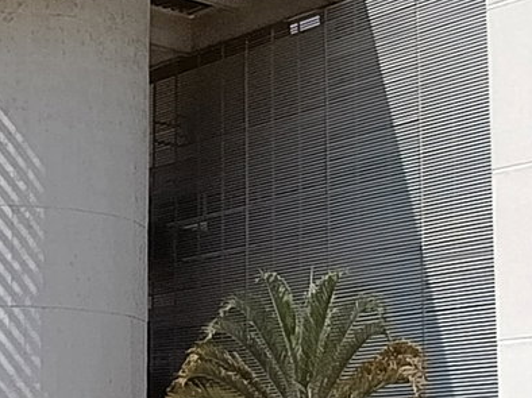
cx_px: 60
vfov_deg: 22.4
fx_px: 998
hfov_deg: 28.7
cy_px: 294
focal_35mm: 65
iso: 50
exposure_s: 1/1506
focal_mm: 1.65
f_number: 2.2
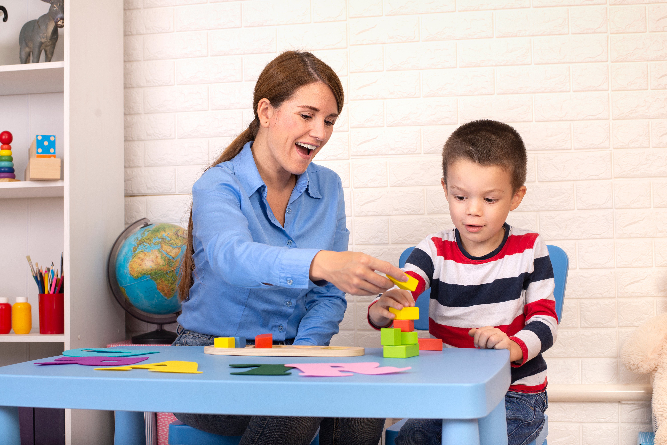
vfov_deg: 27.0
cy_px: 222
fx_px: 927
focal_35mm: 50
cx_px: 334
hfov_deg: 39.6
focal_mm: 50
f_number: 6.3
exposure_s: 1/250
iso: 100
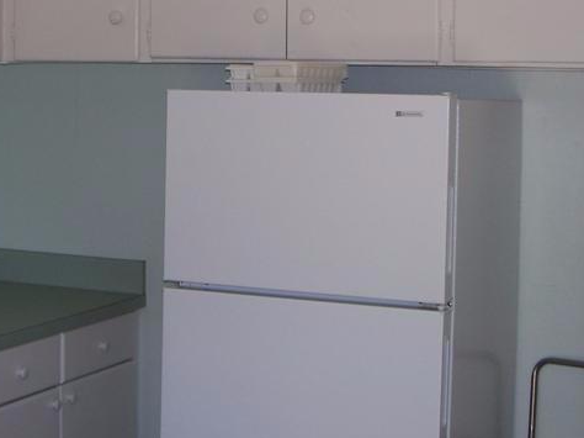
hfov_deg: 24.2
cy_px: 109
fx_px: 1349
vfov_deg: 18.3
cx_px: 161
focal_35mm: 80
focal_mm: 7.8
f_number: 2.8
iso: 80
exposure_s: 1/60
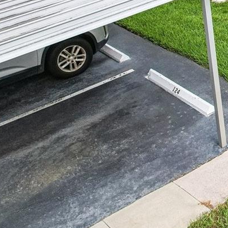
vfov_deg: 21.7
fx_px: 551
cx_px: 399
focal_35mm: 74
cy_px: -45
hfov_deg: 18.7
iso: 120
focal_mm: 8.4
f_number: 2.8
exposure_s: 1/2500
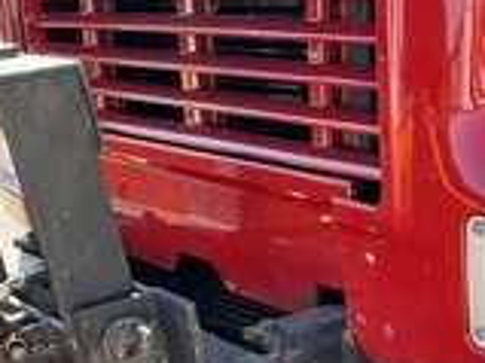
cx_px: 561
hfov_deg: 24.5
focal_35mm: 73
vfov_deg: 19.3
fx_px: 1022
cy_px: 397
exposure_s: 1/172
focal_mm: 3
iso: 25
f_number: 1.8
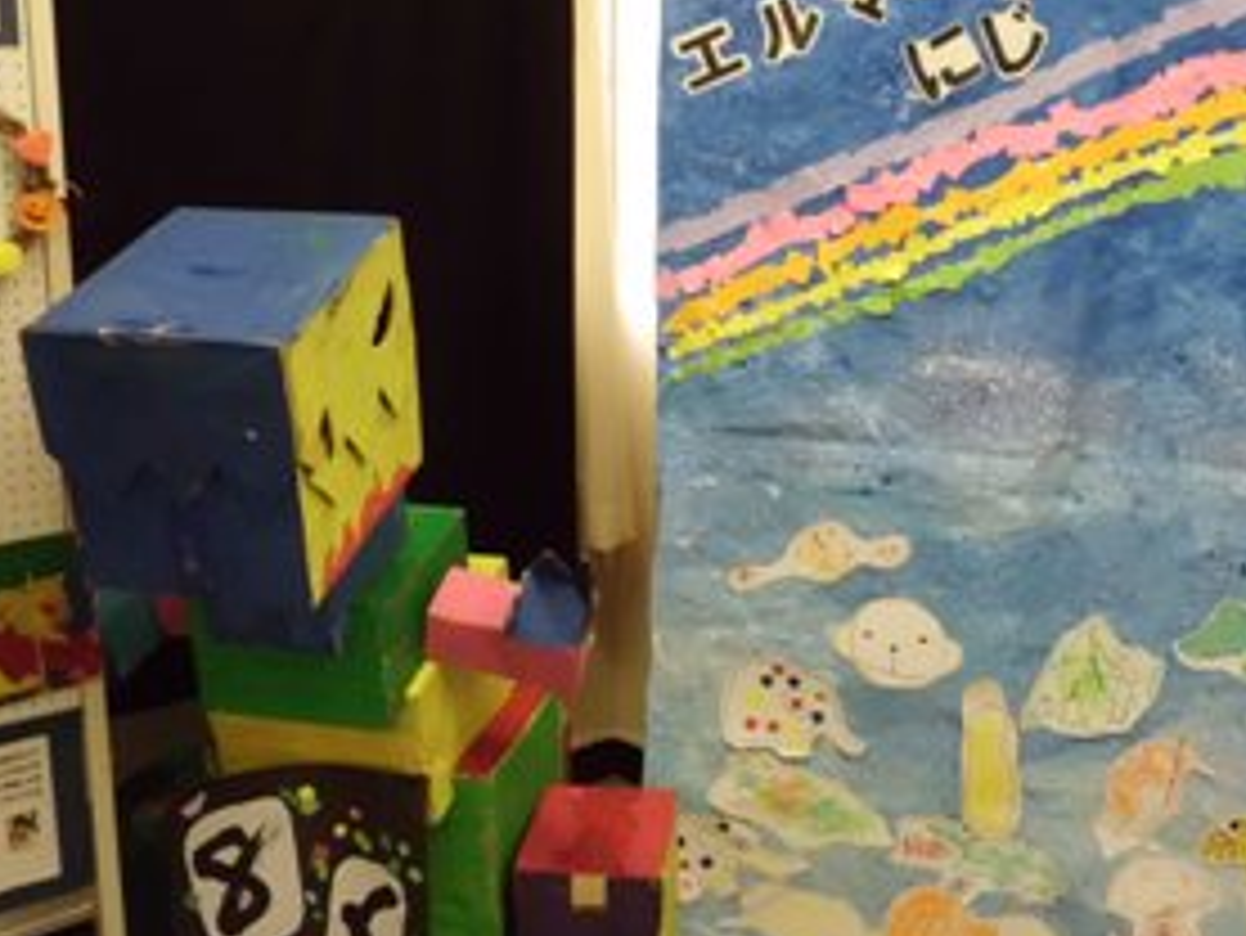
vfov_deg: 34.4
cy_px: 490
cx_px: 675
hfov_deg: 44.7
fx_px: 1512
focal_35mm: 42
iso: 800
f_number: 3.2
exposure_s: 1/100
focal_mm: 4.6
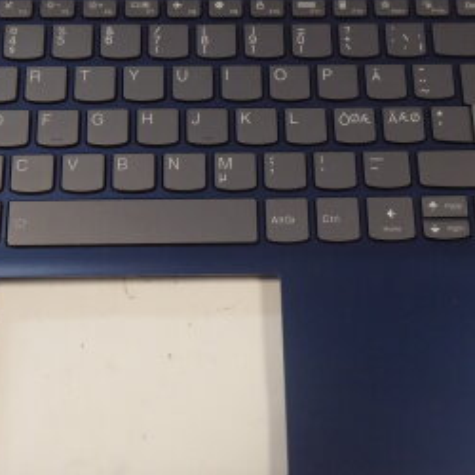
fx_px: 823
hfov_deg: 32.2
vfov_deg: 32.2
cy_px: 264
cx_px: 239
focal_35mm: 53
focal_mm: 4.3
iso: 400
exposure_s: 1/60
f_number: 3.3
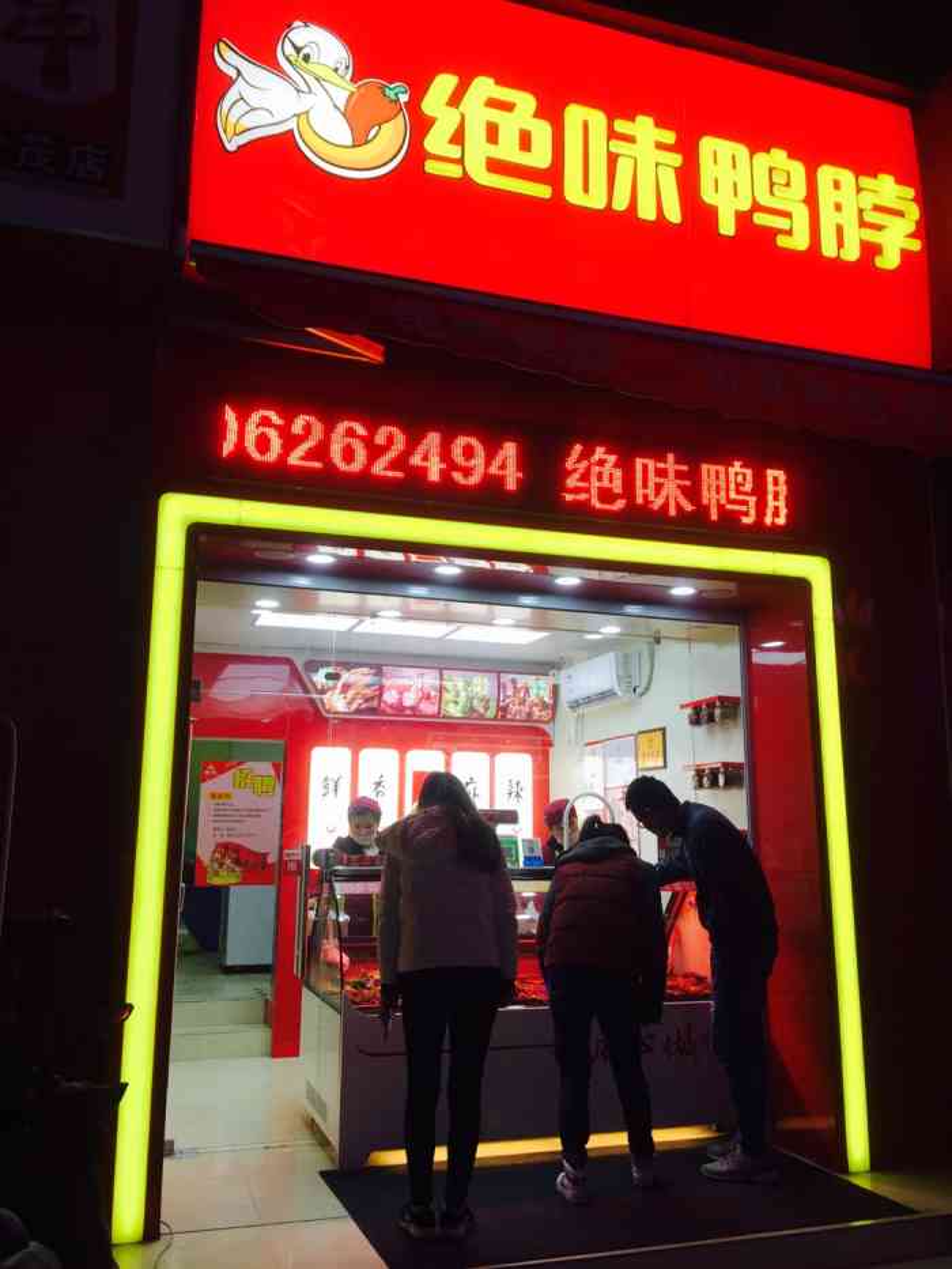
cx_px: 476
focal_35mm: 29
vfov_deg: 61.7
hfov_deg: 48.2
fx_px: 1063
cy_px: 634
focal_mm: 4.15
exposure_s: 1/100
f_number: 2.2
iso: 50
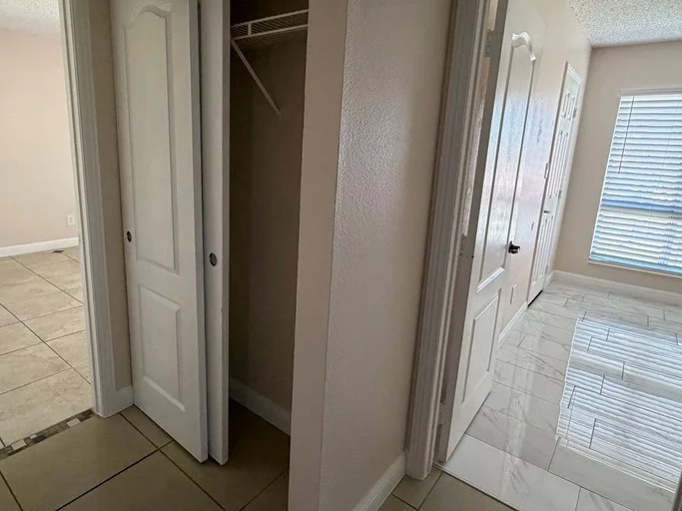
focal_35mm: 21
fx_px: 414
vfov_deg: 63.3
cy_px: 231
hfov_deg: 78.7
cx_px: 304
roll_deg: -1.8
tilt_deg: -11.9
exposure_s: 1/60
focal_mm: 2.22
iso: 250
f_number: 2.2
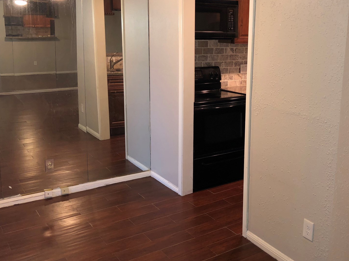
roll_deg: -0.8
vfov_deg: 35.8
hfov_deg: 46.5
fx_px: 403
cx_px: 212
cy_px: 107
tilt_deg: -10.8
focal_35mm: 40
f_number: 1.8
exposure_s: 1/12
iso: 100
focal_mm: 4
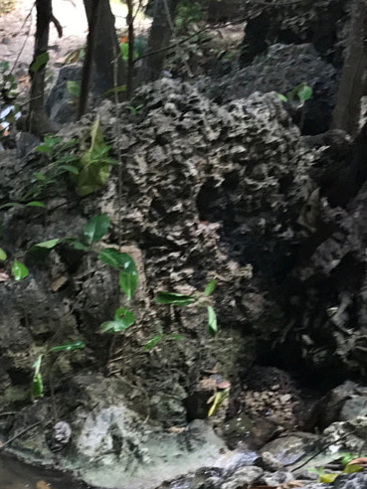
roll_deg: -4.9
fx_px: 1286
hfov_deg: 15.6
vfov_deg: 19.1
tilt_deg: -38.3
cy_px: 713
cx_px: -84
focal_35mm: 91
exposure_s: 1/100
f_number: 1.8
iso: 32
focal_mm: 3.99
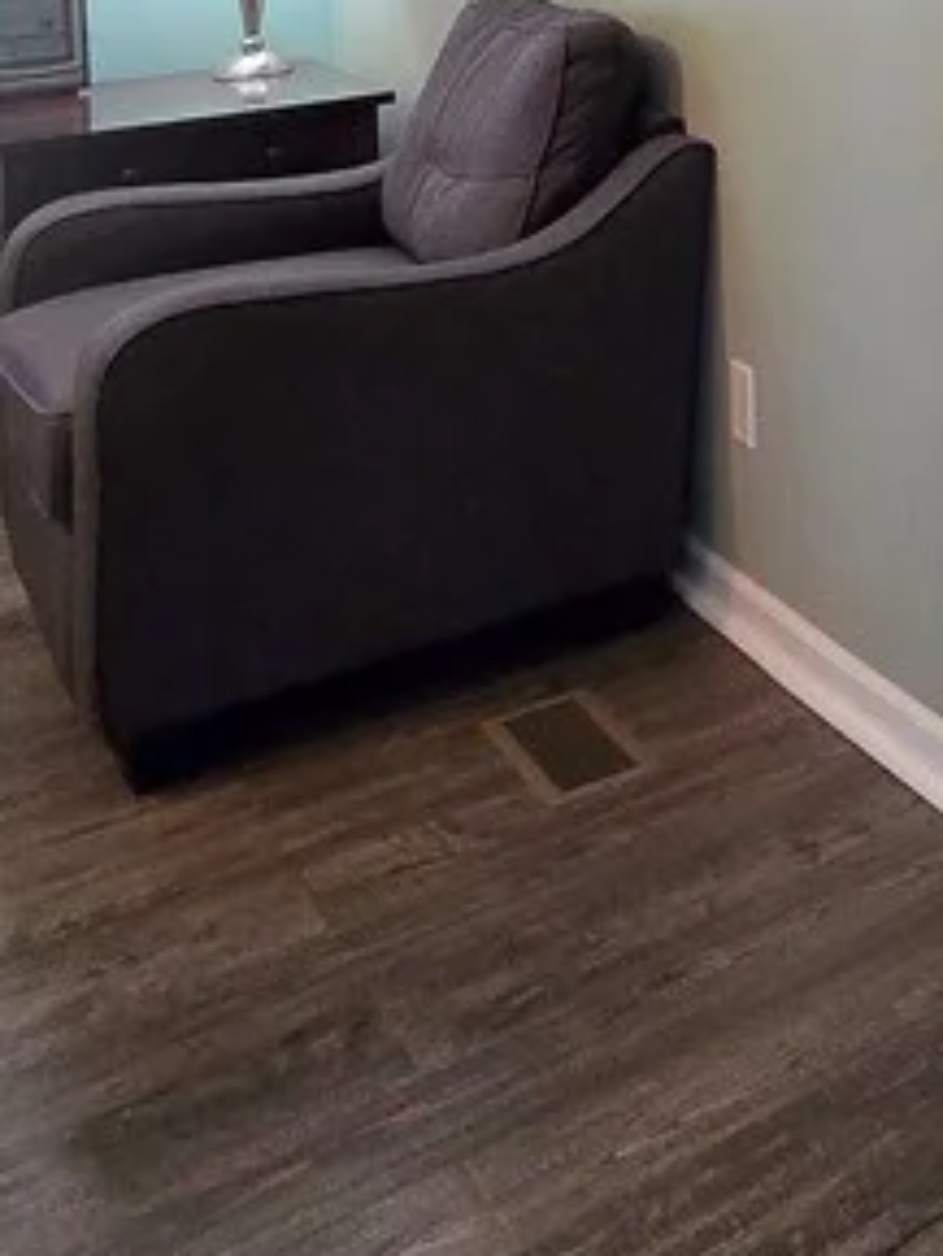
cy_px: -282
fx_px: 1670
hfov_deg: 23.5
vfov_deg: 33.1
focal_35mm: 46
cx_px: 1495
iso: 160
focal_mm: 2.2
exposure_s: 1/60.2
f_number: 2.2
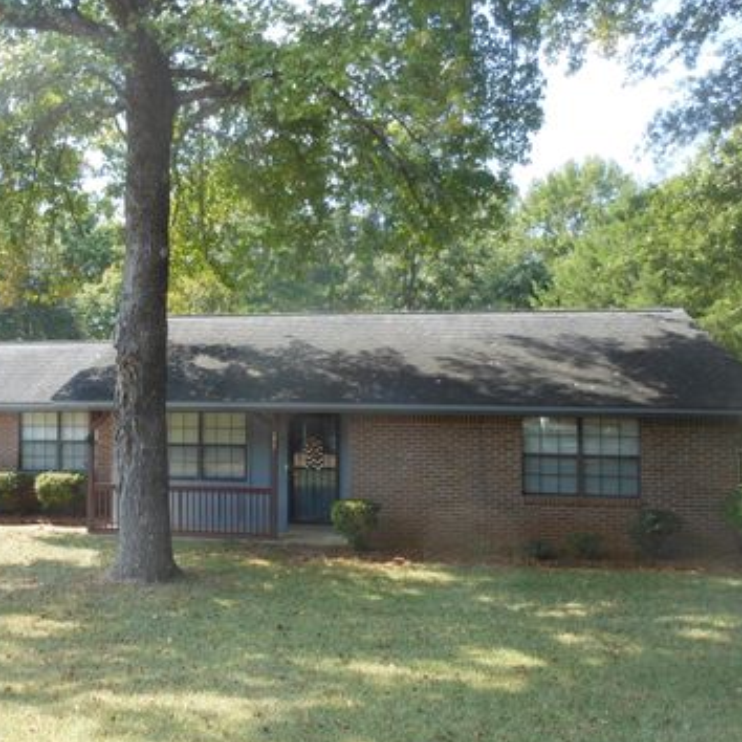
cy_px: 389
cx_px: 226
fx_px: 849
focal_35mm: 35
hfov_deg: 46.2
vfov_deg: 47.2
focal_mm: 5
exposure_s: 1/160
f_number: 3.7
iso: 80
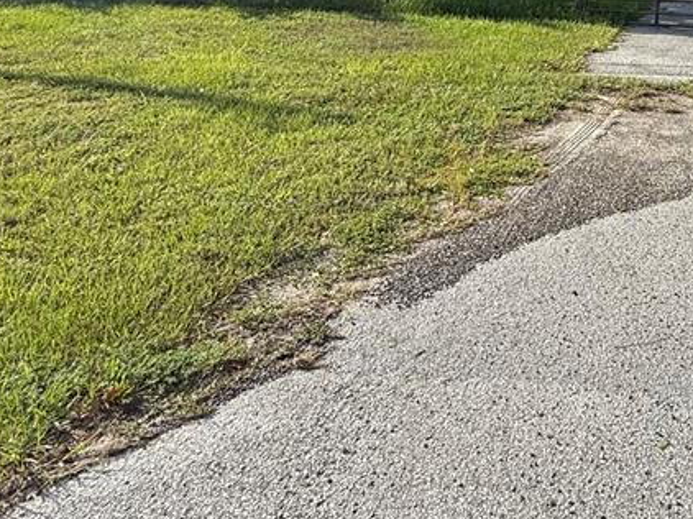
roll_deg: -2.4
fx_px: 680
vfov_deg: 35.4
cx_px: 636
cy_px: -59
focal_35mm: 34
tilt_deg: -3.3
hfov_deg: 47.9
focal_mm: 2.22
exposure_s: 1/779
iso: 50
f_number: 2.2
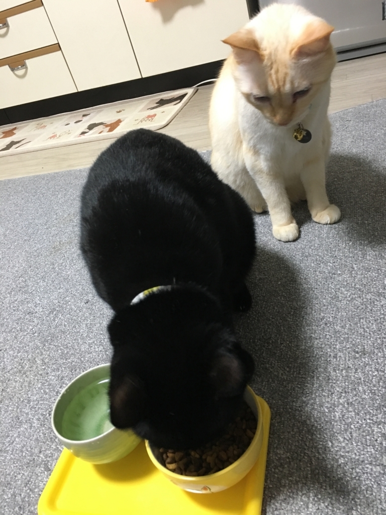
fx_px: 431
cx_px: 193
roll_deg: +17.4
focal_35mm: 29
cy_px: 258
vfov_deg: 61.7
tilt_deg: -32.2
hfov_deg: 48.2
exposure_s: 1/17
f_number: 2.2
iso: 200
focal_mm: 4.15
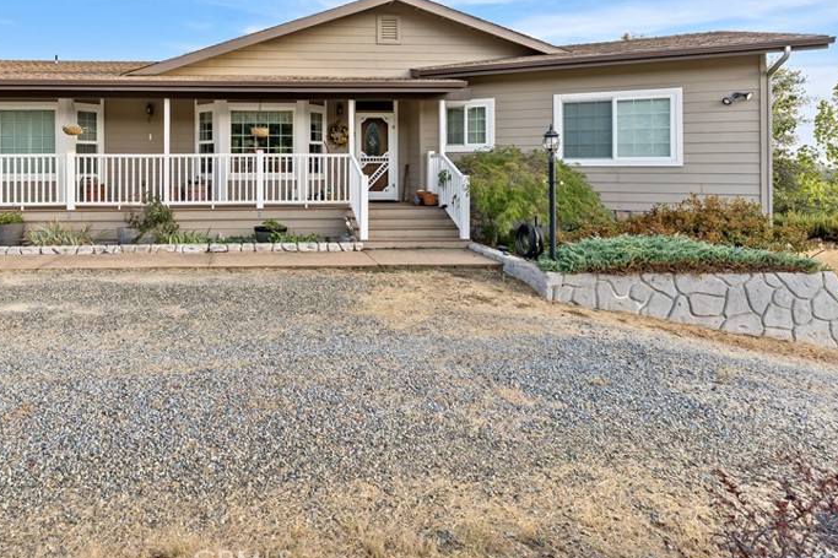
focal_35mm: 21
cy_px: 160
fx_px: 489
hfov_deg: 78.5
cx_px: 277
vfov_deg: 57.3
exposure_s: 1/100
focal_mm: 14
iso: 80
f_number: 6.3
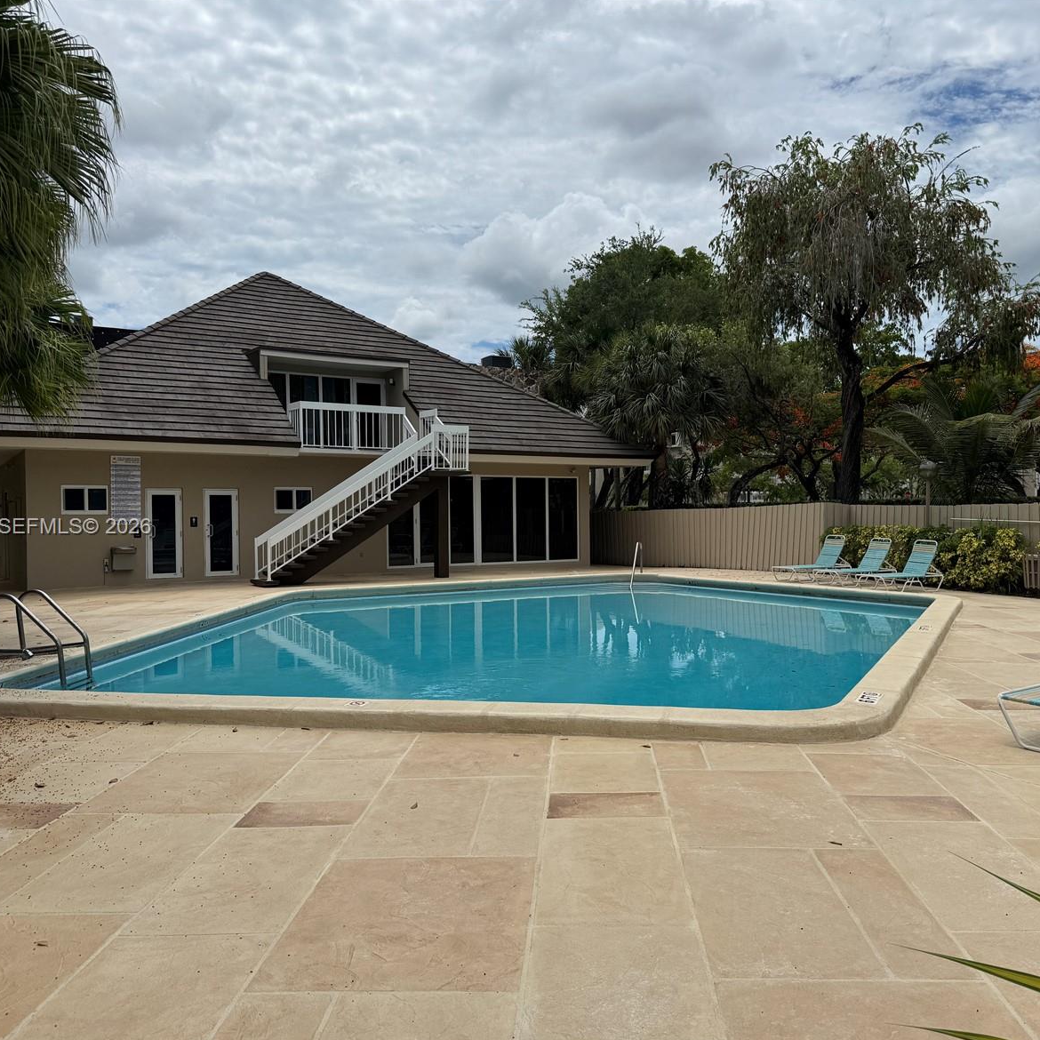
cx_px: 586
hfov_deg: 55.5
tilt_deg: -0.1
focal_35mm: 29
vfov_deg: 55.6
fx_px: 986
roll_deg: +0.4
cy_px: 528
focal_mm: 6.76
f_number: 1.78
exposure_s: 1/10417
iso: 80
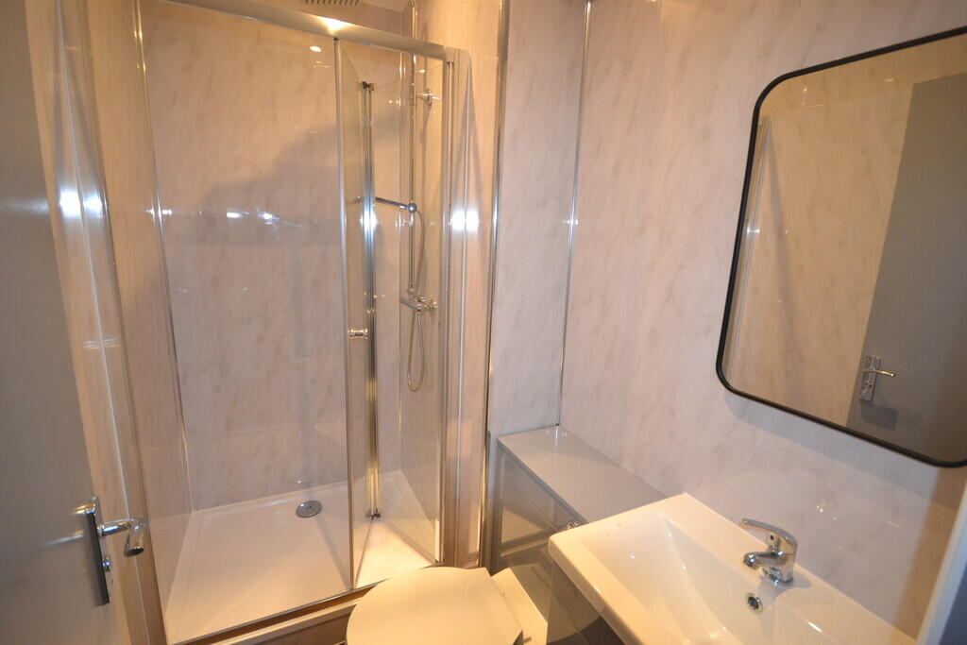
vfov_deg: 77.3
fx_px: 403
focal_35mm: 15
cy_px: 322
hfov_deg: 100.4
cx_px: 484
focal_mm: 10
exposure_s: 1/60
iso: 900
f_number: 4
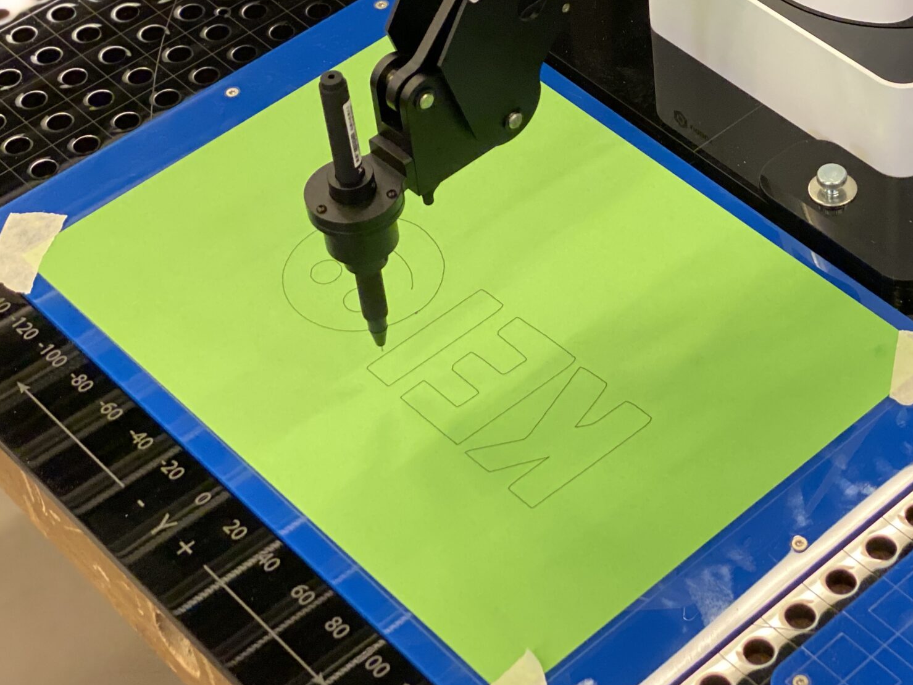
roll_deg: +3.0
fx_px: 2374
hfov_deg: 21.5
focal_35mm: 90
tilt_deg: -44.2
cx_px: 731
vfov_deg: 16.3
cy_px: 173
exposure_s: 1/33
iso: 125
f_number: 2
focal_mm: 6
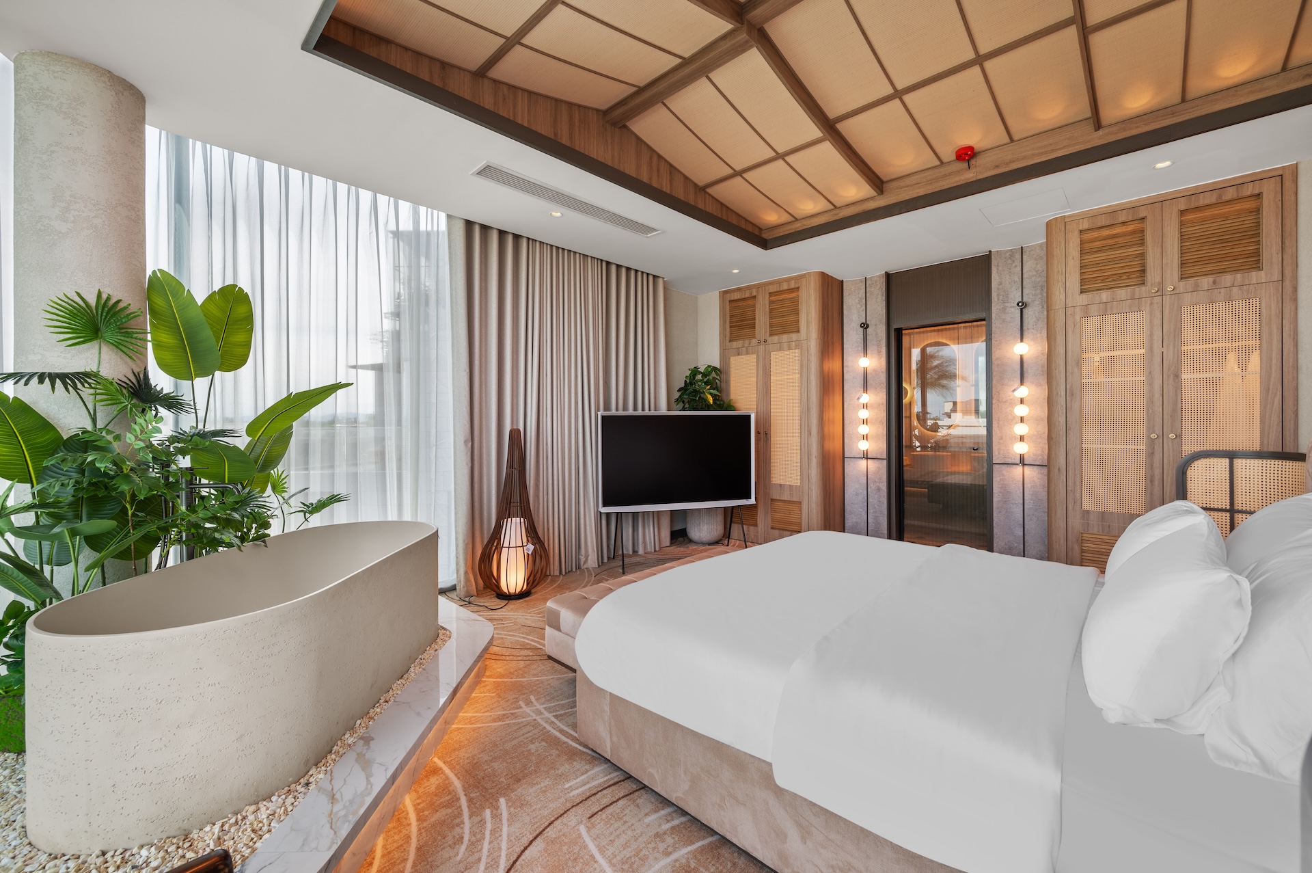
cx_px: 656
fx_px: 510
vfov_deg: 81.1
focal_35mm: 14
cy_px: 436
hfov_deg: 104.3
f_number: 8
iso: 100
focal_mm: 14
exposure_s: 1/6
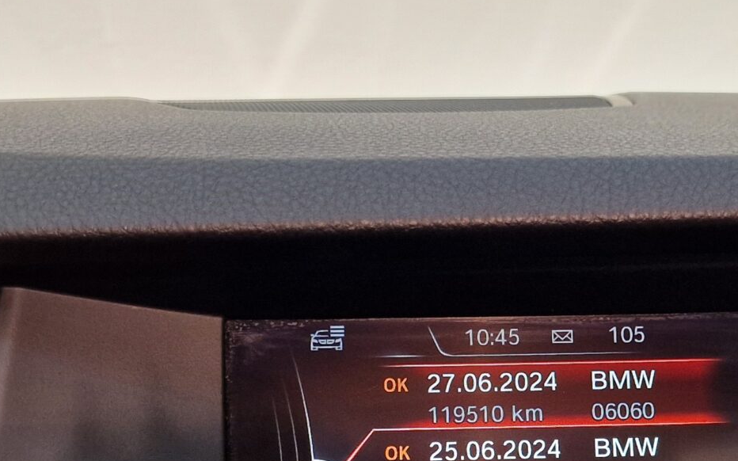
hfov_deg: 30.4
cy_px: 472
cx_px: 485
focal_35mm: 67
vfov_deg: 18.8
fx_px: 1347
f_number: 1.8
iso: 320
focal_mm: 6.4
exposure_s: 1/100
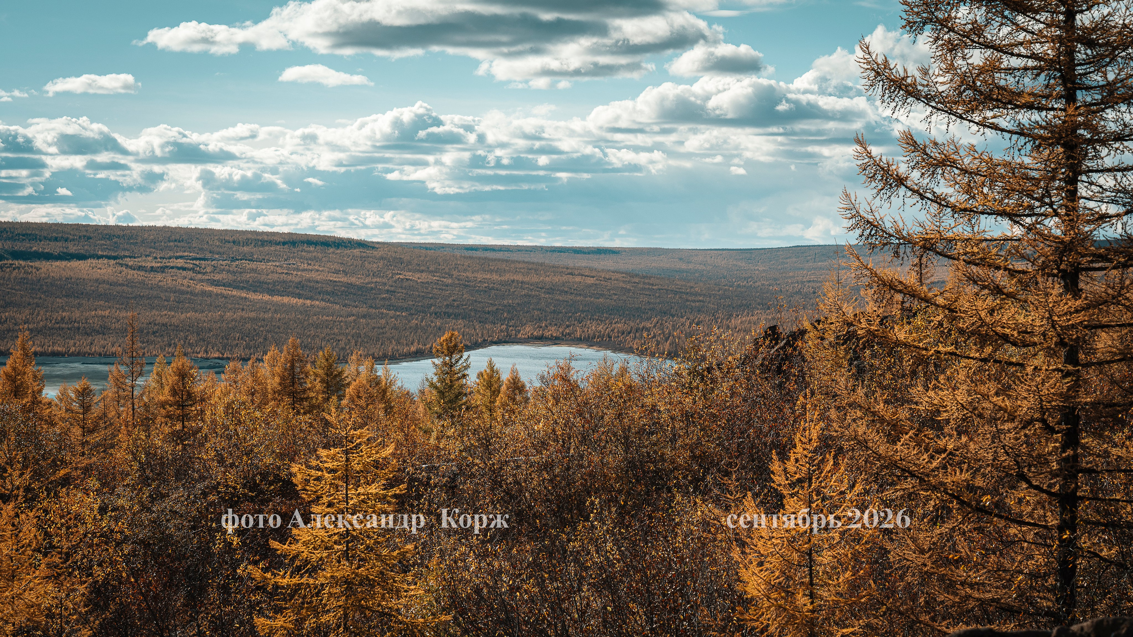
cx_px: 566
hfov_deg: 28.8
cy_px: 301
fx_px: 2203
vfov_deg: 16.5
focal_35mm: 73
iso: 100
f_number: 8
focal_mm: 70
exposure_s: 1/800
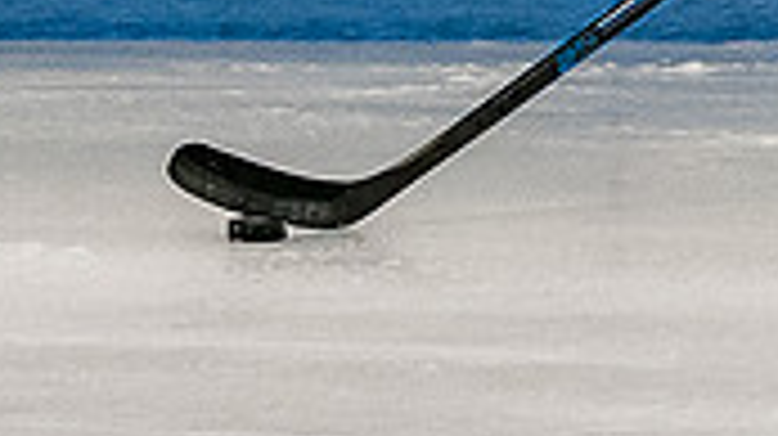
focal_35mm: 908
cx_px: 1239
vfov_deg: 1.3
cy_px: -476
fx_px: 18717
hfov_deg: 2.4
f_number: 4
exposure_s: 1/800
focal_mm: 86
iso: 3200
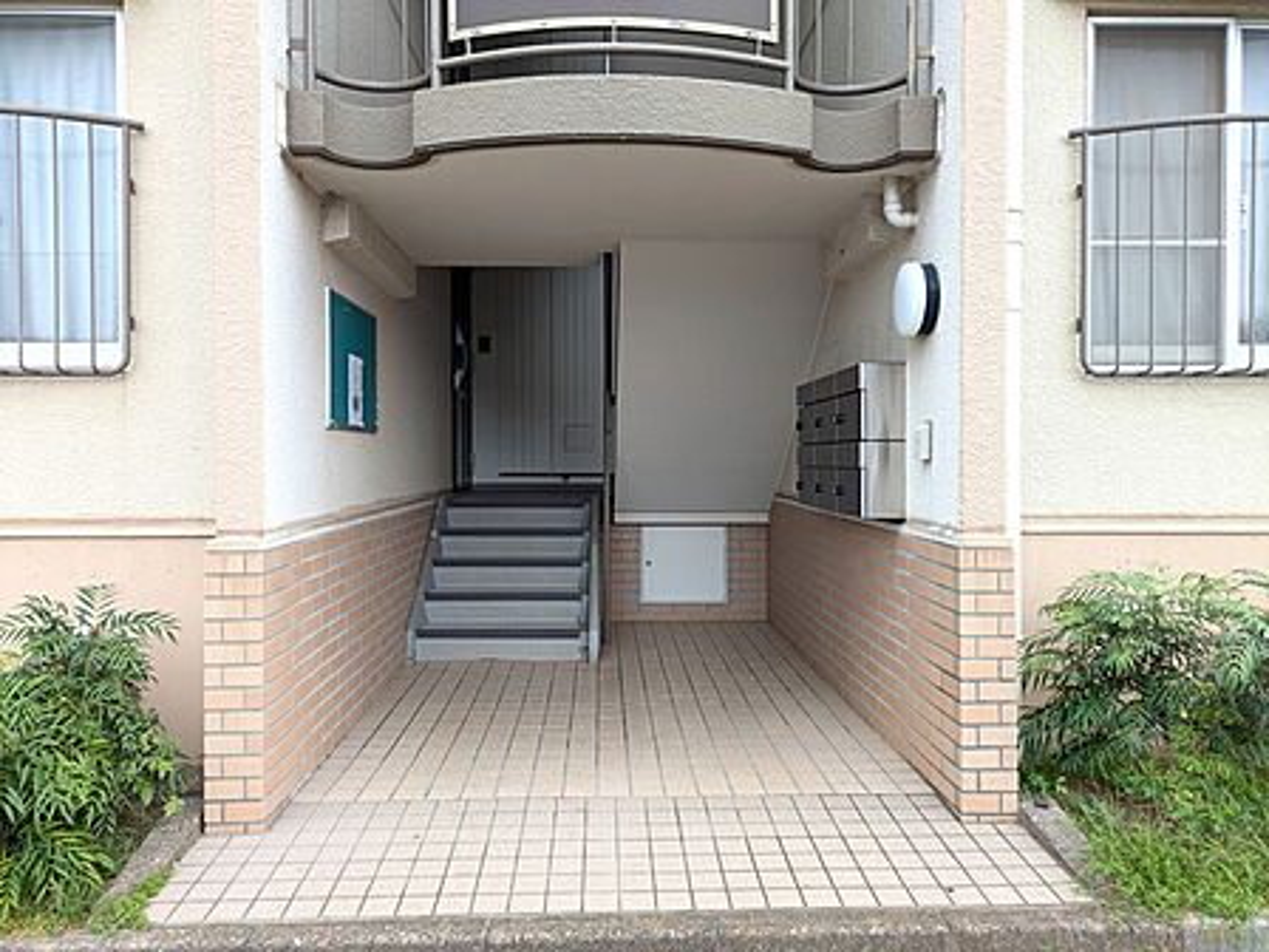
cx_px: 634
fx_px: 916
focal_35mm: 25
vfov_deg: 54.9
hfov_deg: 69.4
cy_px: 476
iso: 33
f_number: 1.89
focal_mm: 5.43
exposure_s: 1/406
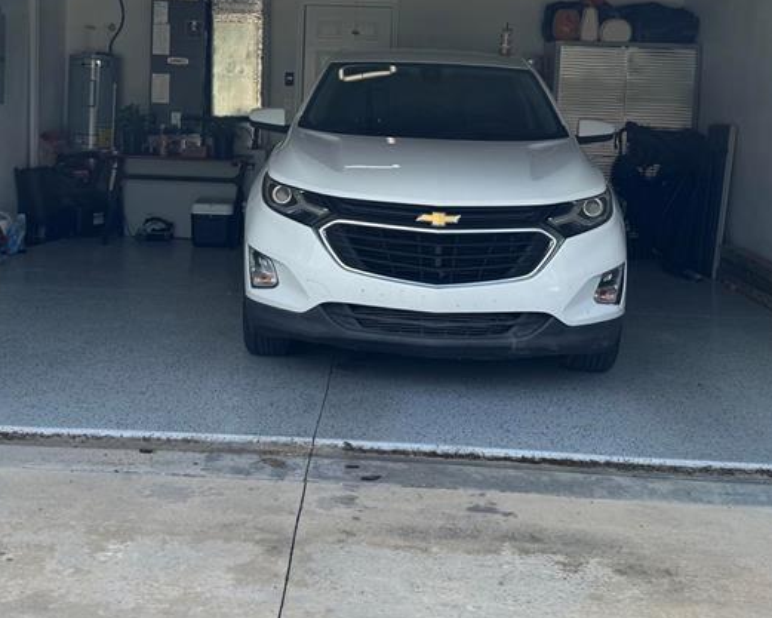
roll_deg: -2.0
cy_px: 153
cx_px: 342
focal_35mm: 46
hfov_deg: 40.3
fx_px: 1051
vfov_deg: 32.1
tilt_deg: -4.0
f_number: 1.78
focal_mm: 6.76
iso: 80
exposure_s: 1/2041
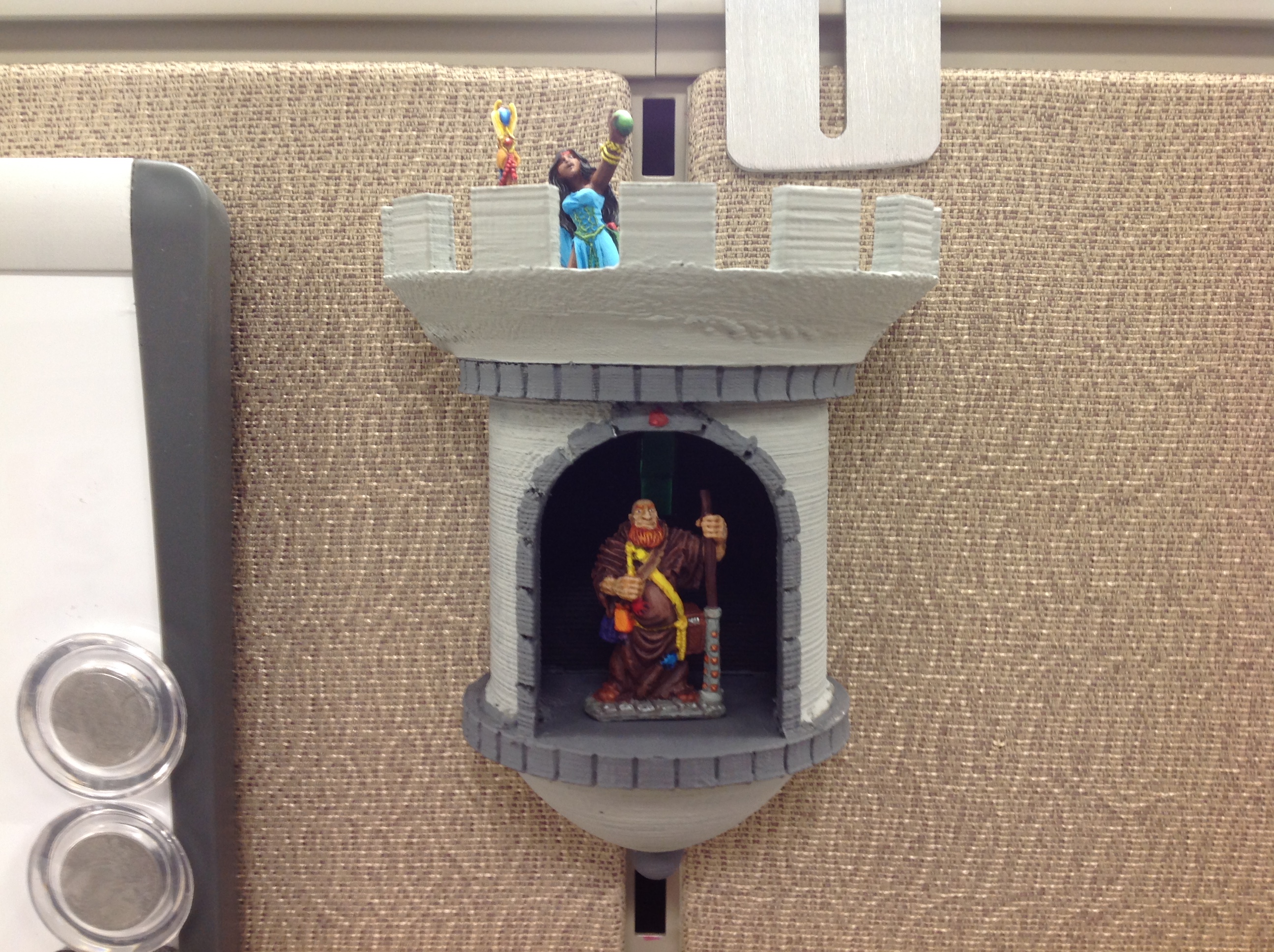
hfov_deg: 52.7
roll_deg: +0.1
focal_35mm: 35
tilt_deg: -6.4
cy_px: 476
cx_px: 637
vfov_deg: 40.6
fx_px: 1286
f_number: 2.4
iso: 50
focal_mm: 4.28
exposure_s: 1/17
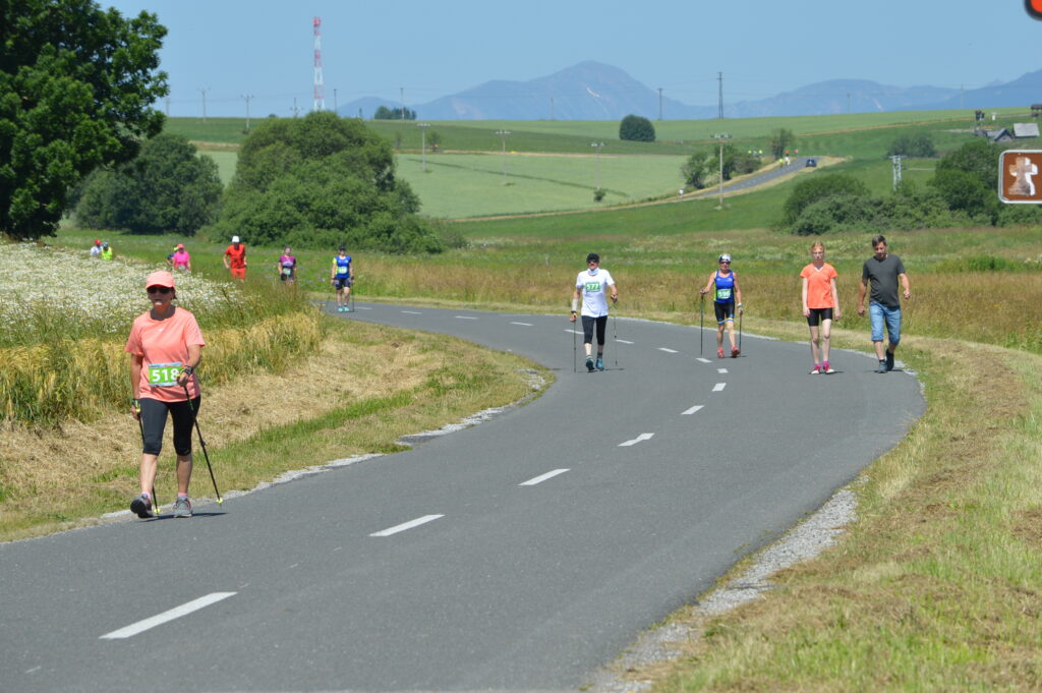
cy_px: 346
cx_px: 521
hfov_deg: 10.6
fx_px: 5639
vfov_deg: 7.0
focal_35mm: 195
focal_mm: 130
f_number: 9
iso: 100
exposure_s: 1/320
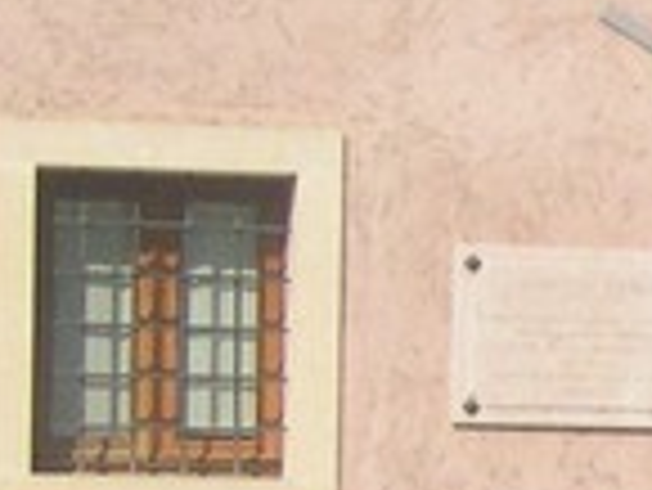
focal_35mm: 268
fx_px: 5052
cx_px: 1745
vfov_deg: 5.5
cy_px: 701
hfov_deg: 6.8
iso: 100
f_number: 7.6
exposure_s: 1/241
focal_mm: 8
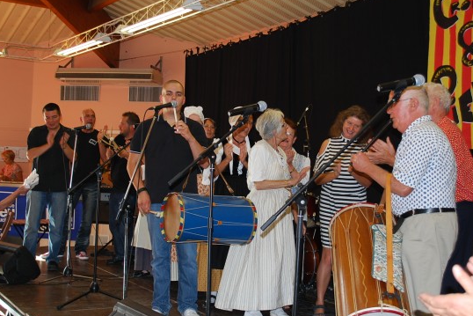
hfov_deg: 39.6
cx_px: 243
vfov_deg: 27.0
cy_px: 149
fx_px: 657
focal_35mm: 50
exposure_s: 1/60
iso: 250
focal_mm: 28
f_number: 4.5
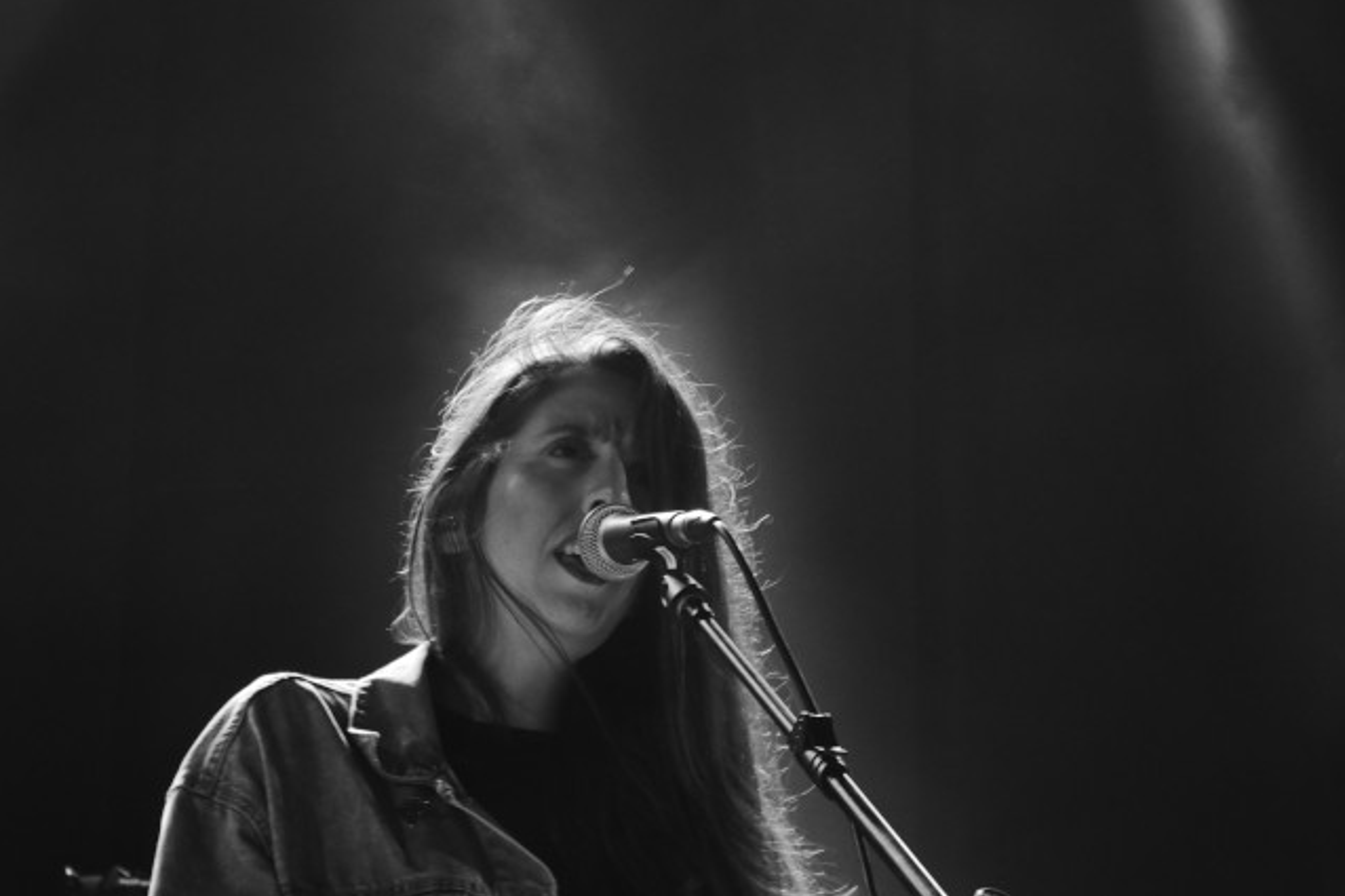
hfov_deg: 17.2
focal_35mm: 119
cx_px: 672
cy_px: 491
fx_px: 4445
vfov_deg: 11.5
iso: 3200
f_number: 5.6
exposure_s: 1/40
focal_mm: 57
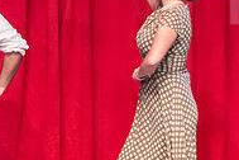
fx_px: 3558
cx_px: 192
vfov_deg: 2.6
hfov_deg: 3.8
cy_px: 72
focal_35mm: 536
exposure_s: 1/200
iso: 3200
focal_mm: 175
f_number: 3.2
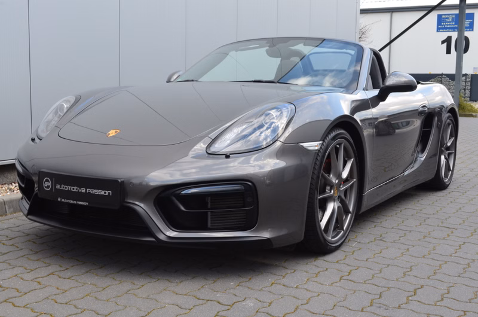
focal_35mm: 45
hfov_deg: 43.7
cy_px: 158
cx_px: 239
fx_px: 596
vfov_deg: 29.7
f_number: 10
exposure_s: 1/60
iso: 400
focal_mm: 30
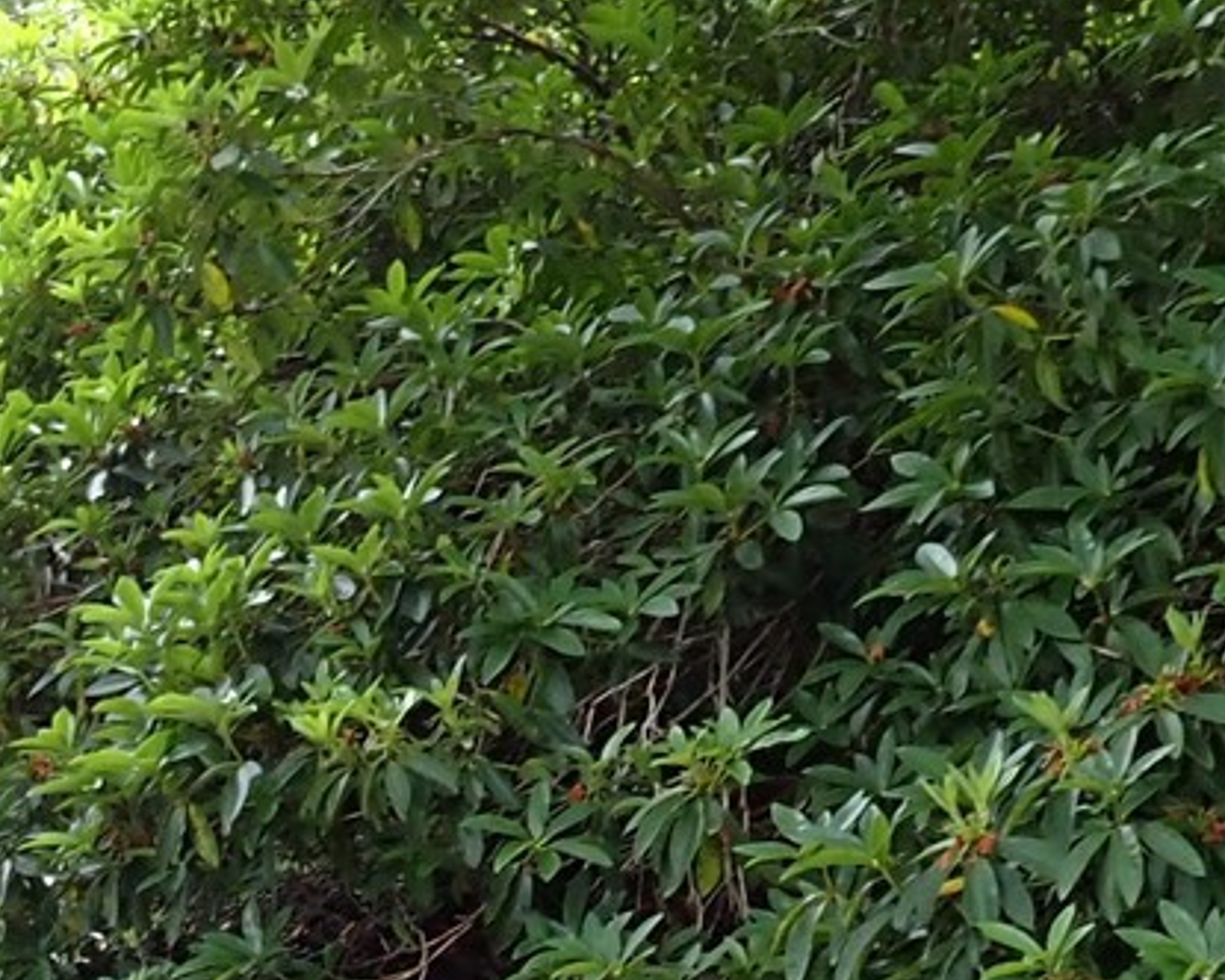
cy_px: 788
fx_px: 3408
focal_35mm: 94
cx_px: -260
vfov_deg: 16.2
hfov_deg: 19.2
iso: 200
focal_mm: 4.5
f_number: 2
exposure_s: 1/50
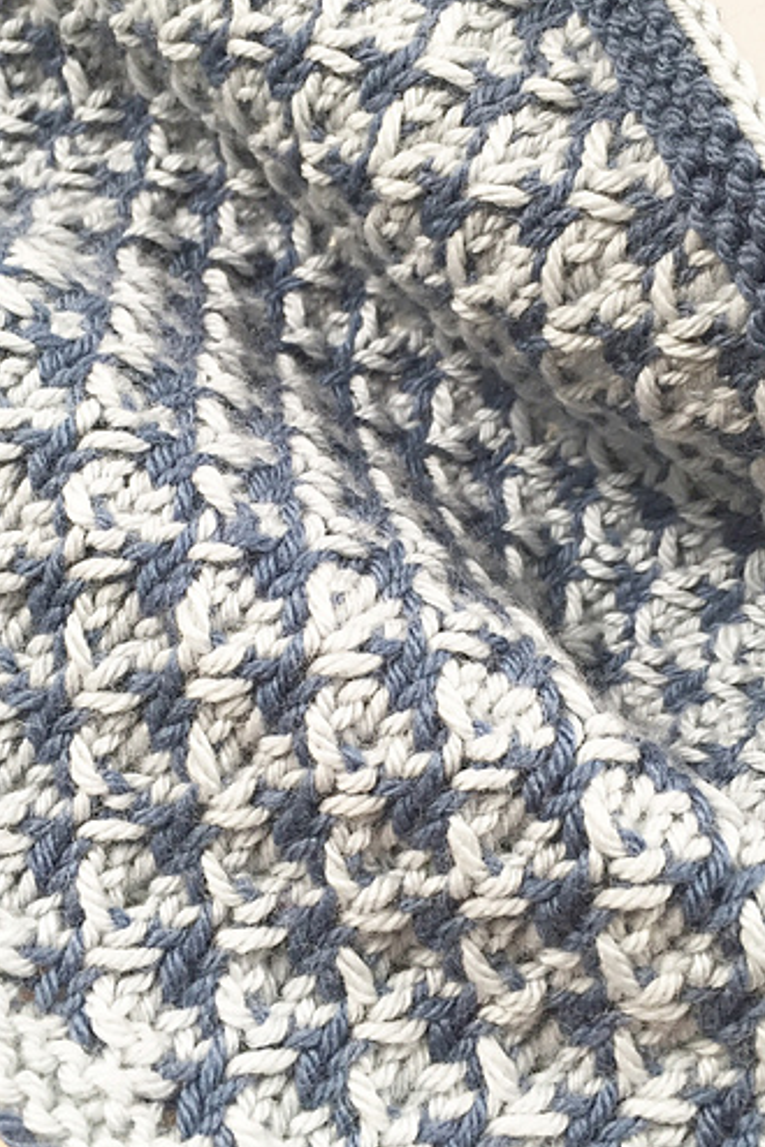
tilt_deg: -10.3
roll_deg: +3.7
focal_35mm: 39
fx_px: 1243
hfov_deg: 34.2
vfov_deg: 49.4
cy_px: 505
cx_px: 366
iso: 50
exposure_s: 1/30
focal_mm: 4.15
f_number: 2.2
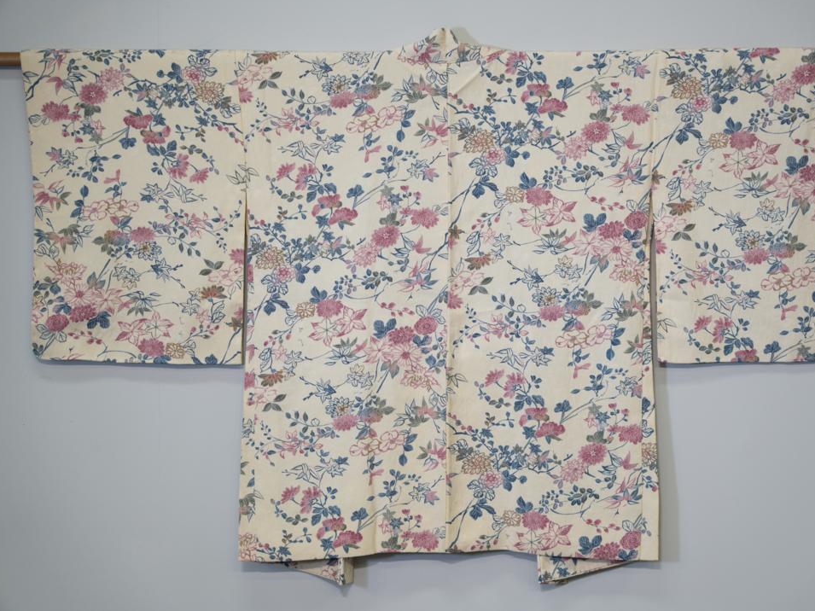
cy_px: 303
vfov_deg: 15.6
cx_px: 457
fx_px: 2236
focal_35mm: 95
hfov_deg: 20.6
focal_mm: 87
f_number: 4
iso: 640
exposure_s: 1/100
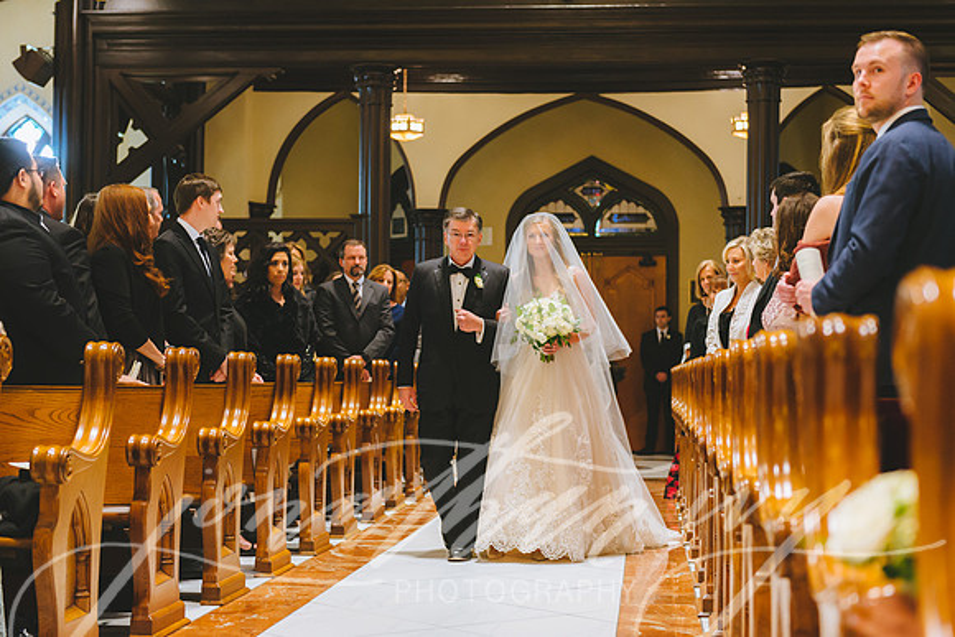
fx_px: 1645
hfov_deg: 32.4
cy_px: 318
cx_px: 478
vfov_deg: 21.9
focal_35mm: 62
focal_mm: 62
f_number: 3.5
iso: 2500
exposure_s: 1/125
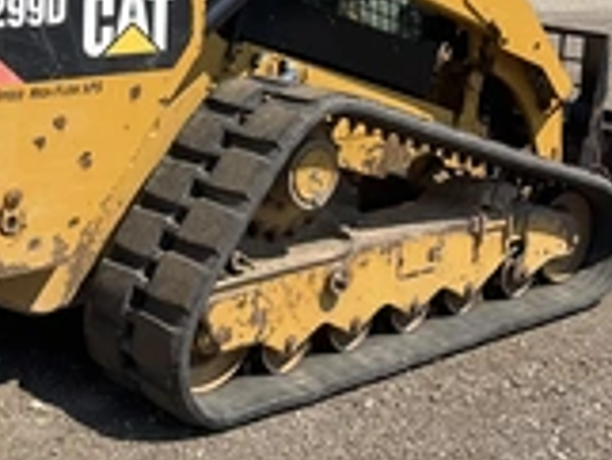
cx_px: 251
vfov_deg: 20.0
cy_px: 23
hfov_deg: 27.0
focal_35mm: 72
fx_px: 1274
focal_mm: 3
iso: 25
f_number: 1.8
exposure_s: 1/1626
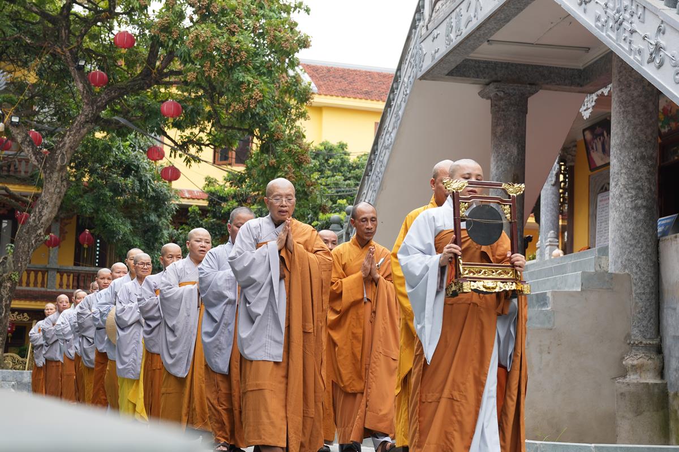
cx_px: 340
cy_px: 226
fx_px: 1301
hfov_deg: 29.2
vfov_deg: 19.7
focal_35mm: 69
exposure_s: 1/160
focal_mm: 46
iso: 100
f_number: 4
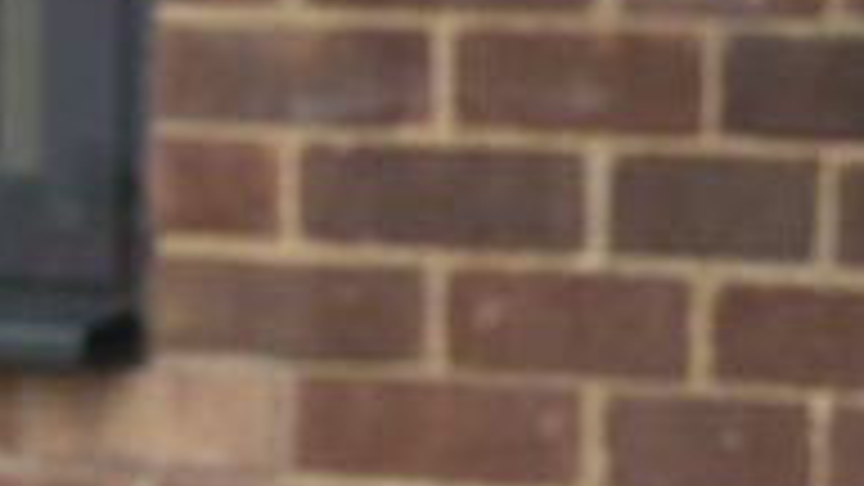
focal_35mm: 272
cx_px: -50
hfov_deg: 7.9
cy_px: 1217
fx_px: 6229
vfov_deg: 4.4
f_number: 5.6
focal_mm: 48.7
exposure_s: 1/160
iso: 250
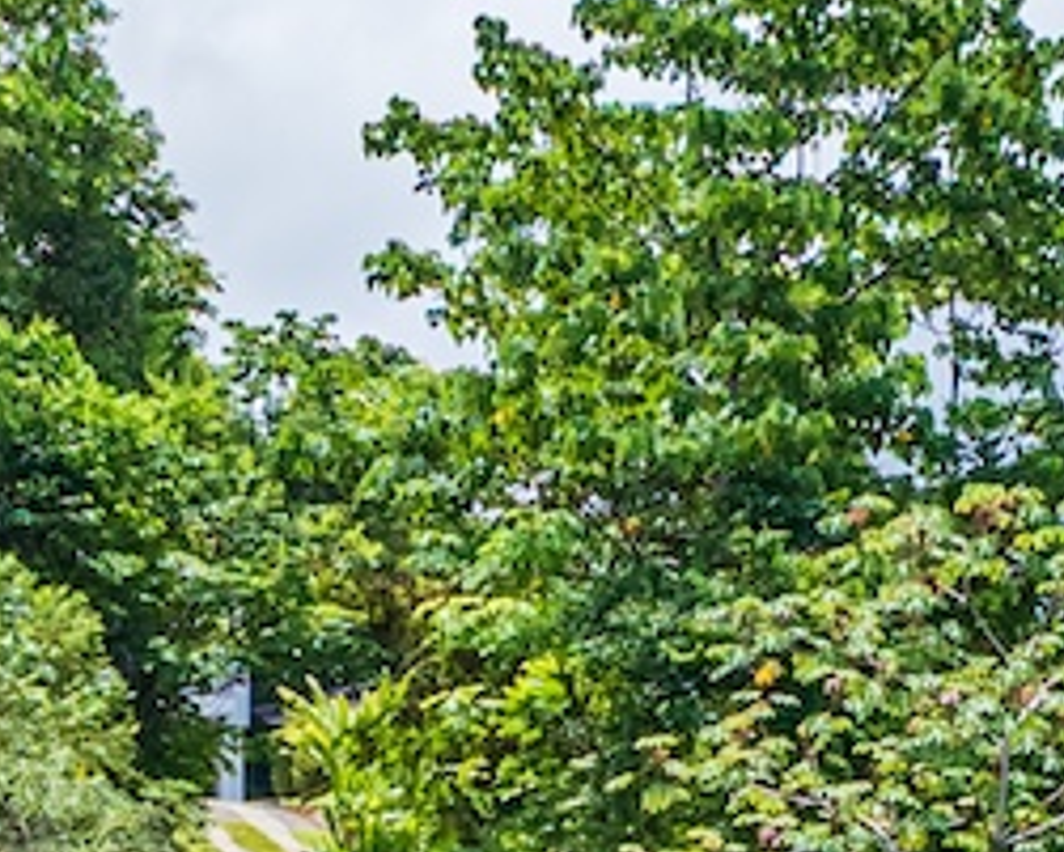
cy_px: 1560
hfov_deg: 11.5
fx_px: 5292
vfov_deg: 8.8
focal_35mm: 168
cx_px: 331
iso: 360
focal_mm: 12.29
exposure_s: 1/5000
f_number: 2.8
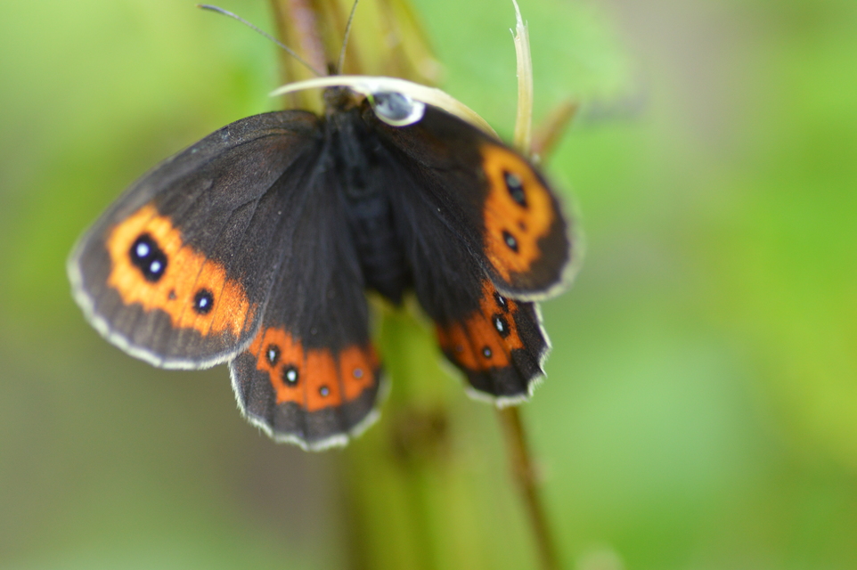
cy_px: 285
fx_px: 3568
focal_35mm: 150
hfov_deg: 13.7
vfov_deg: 9.1
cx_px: 428
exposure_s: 1/400
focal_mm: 100
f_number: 5
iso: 800
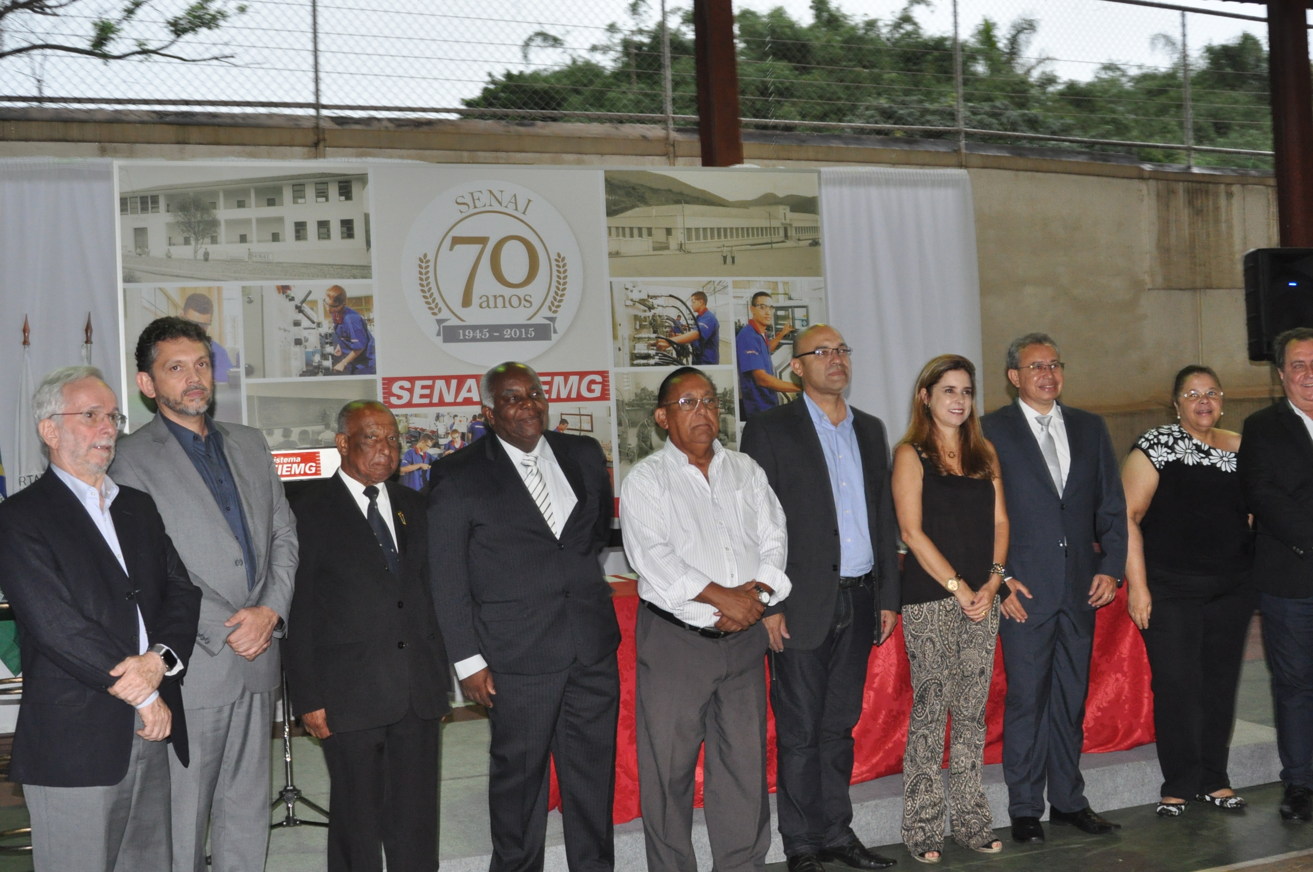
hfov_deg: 46.4
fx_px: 1530
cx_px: 656
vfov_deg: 31.8
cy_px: 436
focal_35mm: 42
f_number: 4.5
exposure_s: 1/60
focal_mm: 28
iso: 1250
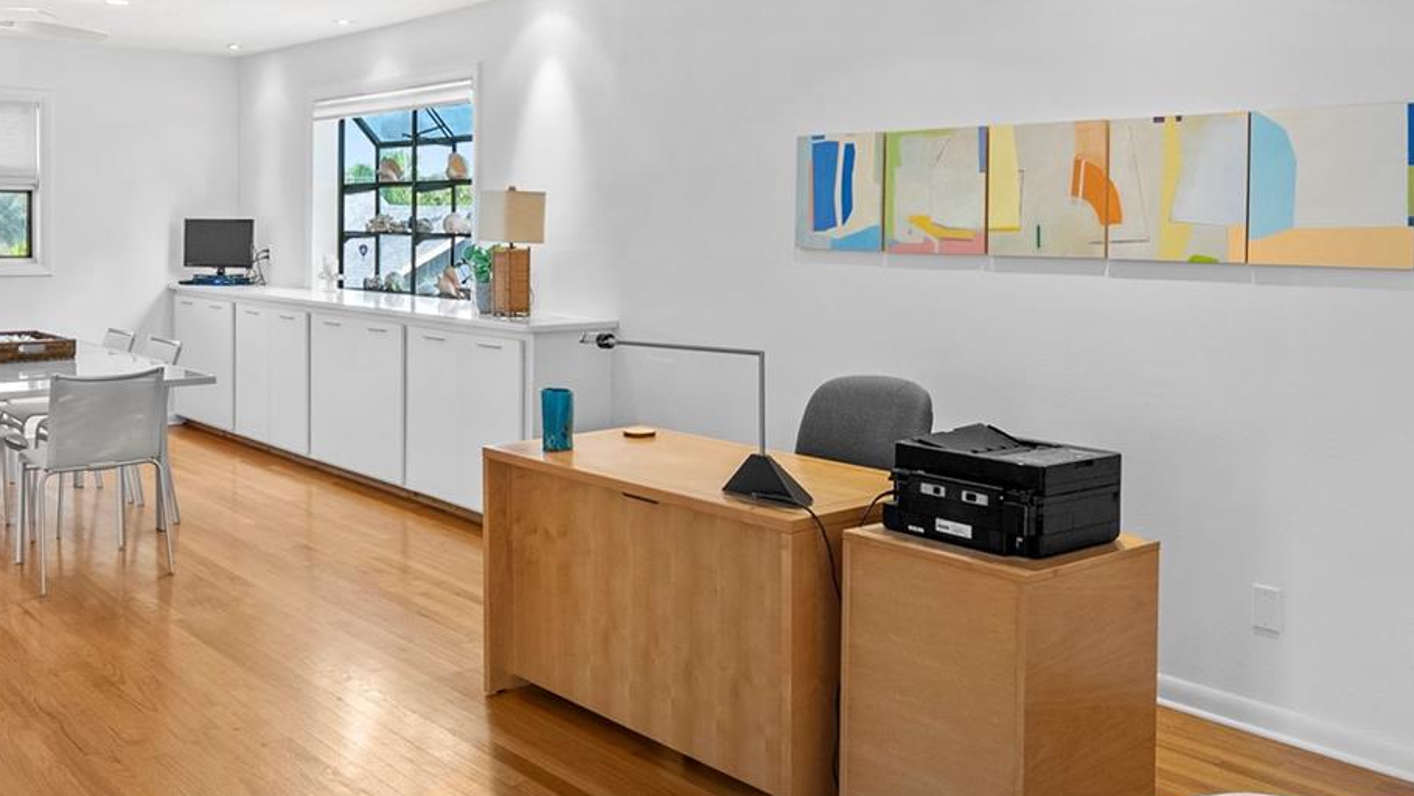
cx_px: 628
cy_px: 250
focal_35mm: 35
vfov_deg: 33.4
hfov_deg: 56.5
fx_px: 1312
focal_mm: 19
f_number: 9
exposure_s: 1/6
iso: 640
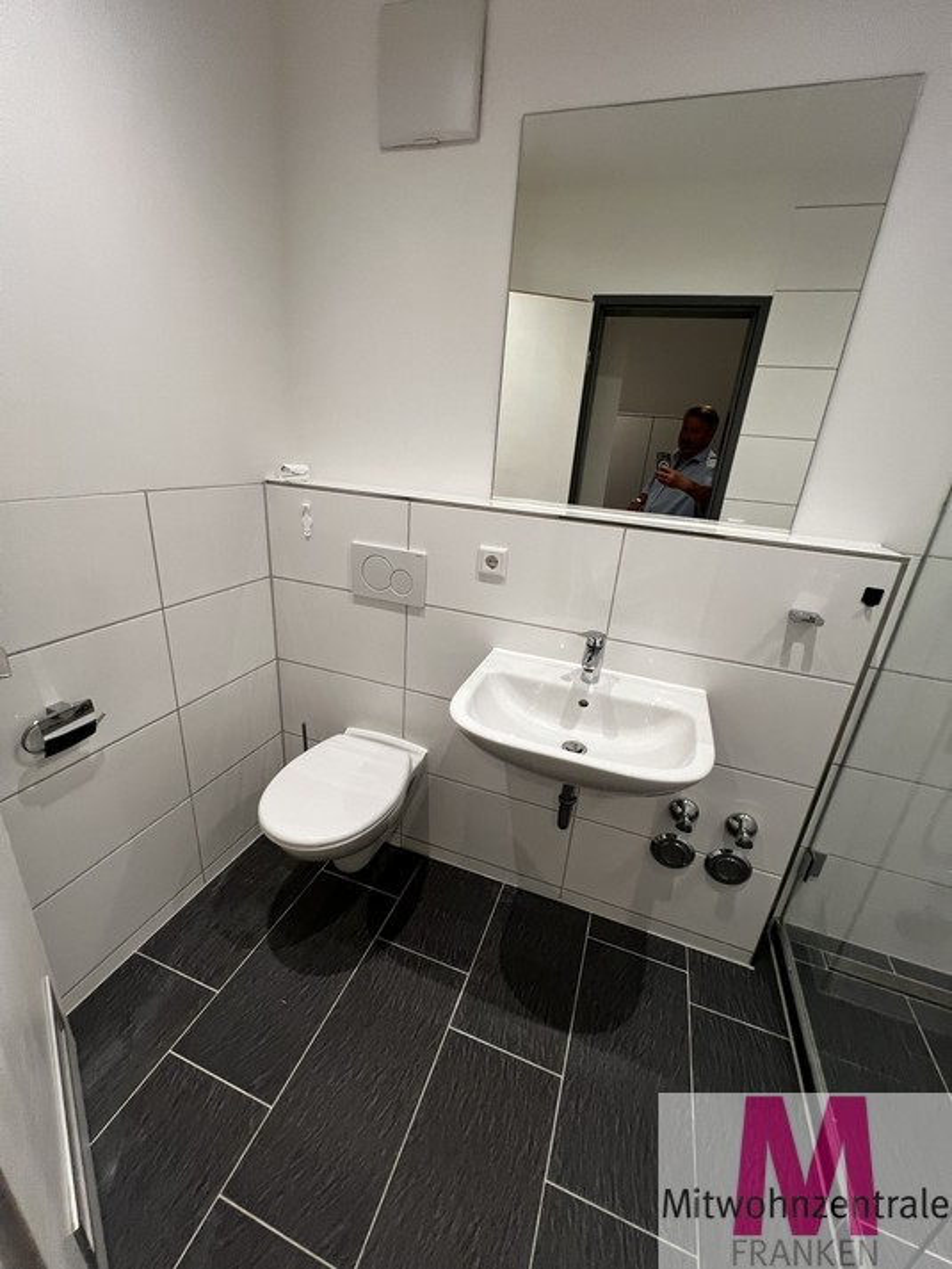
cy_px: 634
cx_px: 476
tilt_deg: -21.2
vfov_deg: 106.2
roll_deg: -2.8
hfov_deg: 89.9
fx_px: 477
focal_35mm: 13
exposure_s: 1/100
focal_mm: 1.57
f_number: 1.8
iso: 160
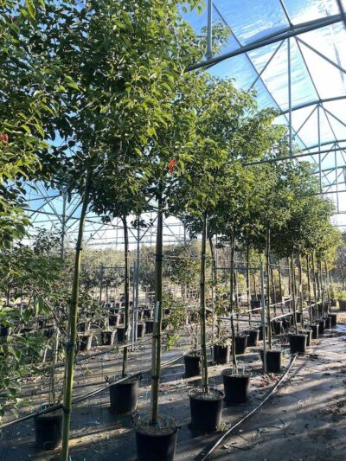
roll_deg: -0.5
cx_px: 173
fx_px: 346
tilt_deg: +10.3
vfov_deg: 67.3
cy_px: 230
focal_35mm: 26
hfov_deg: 53.1
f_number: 1.6
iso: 32
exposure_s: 1/489
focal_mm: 4.2
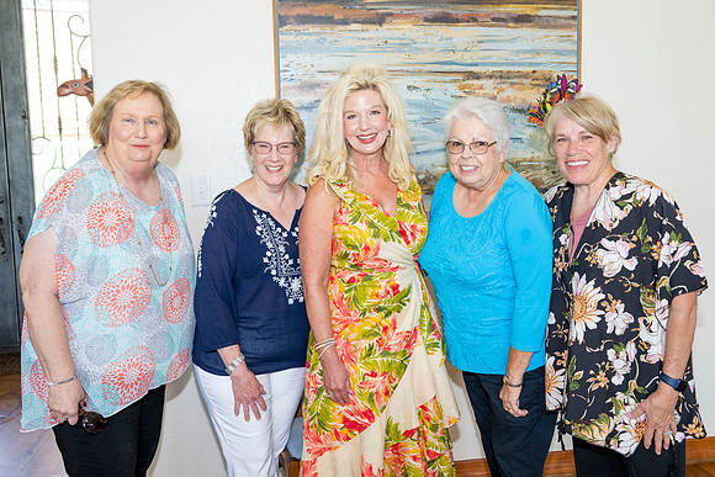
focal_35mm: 33
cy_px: 230
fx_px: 658
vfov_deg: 39.8
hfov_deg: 57.0
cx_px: 370
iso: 800
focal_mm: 32
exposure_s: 1/60
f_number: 5.6
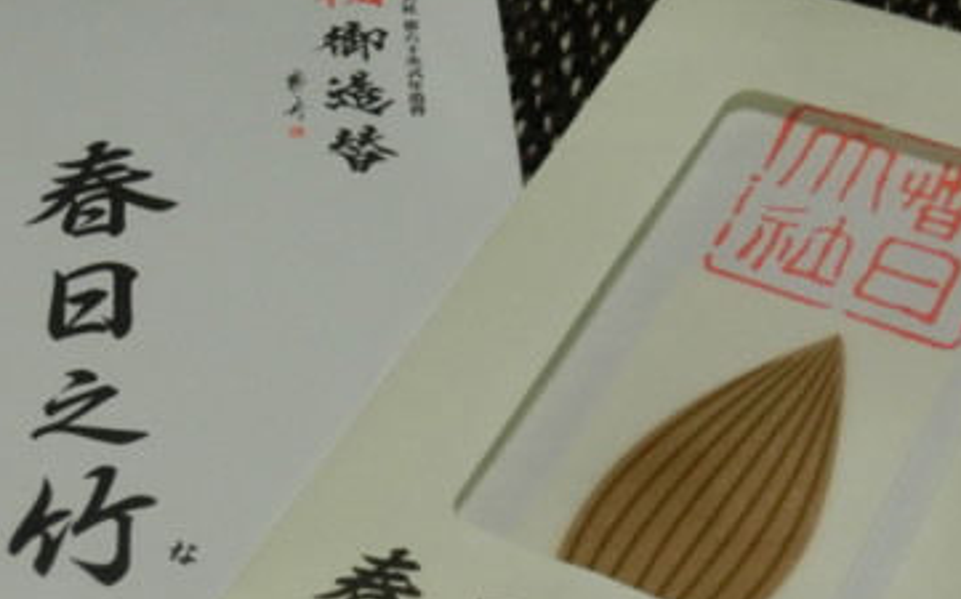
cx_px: 423
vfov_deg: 14.5
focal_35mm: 90
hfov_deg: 23.0
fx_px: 2355
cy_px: 397
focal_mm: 12.1
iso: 800
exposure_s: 1/60
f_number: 4.7
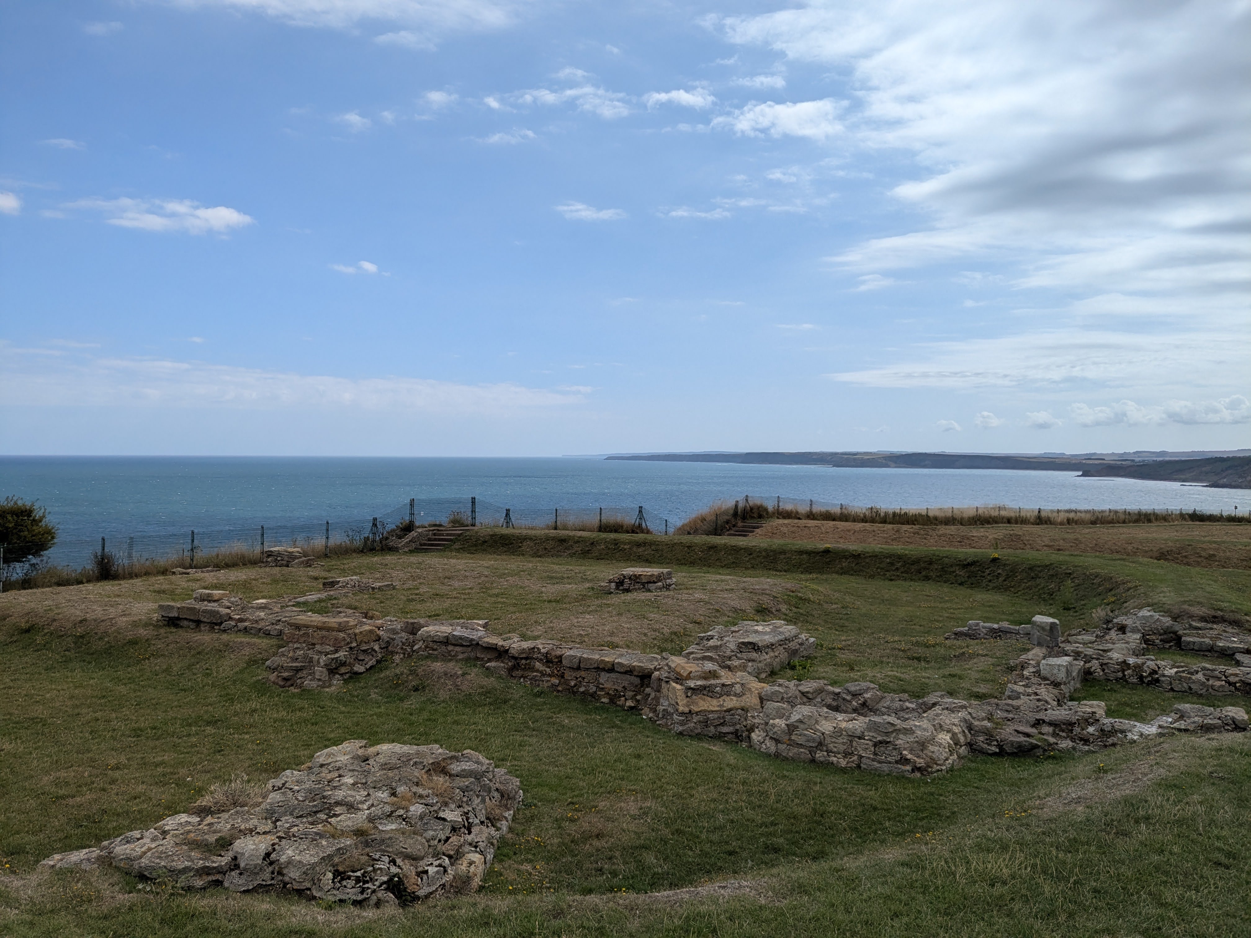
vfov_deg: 51.4
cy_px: 469
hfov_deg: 65.3
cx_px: 626
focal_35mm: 27
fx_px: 976
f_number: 1.73
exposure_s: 1/7812
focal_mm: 4.38
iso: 73
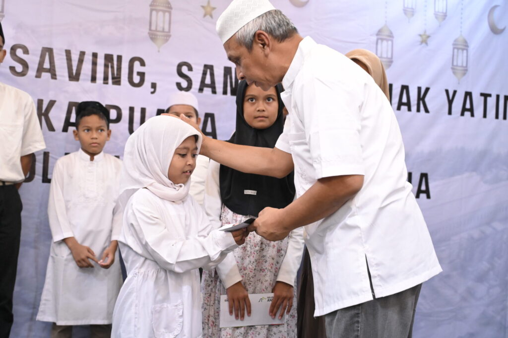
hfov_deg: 38.9
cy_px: 169
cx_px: 254
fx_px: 719
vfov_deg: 26.4
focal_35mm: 51
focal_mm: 51
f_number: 4
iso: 6400
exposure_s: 1/250
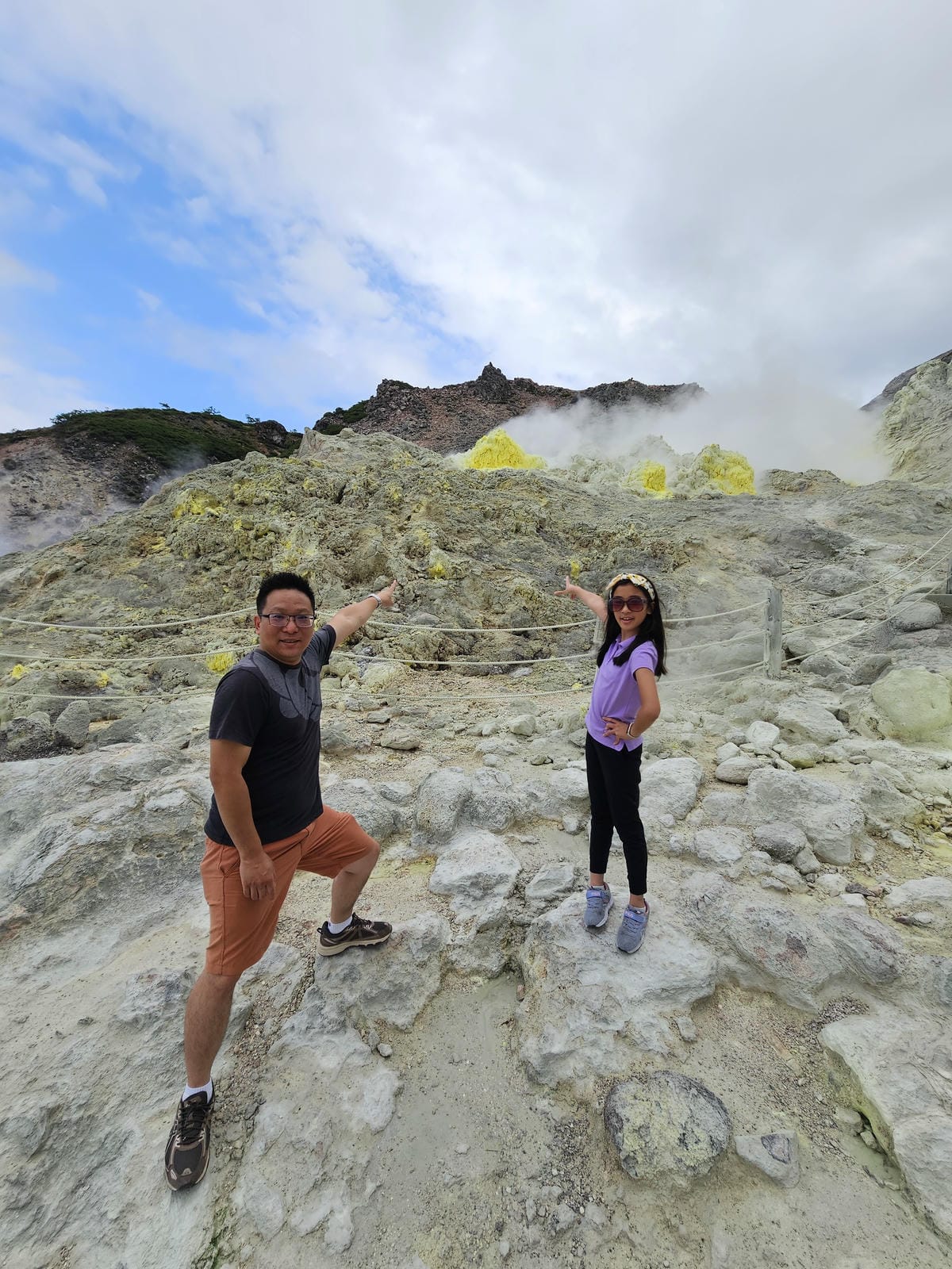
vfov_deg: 106.2
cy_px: 634
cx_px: 476
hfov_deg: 89.9
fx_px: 477
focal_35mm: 13
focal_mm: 2.2
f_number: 2.2
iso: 50
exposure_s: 1/1399
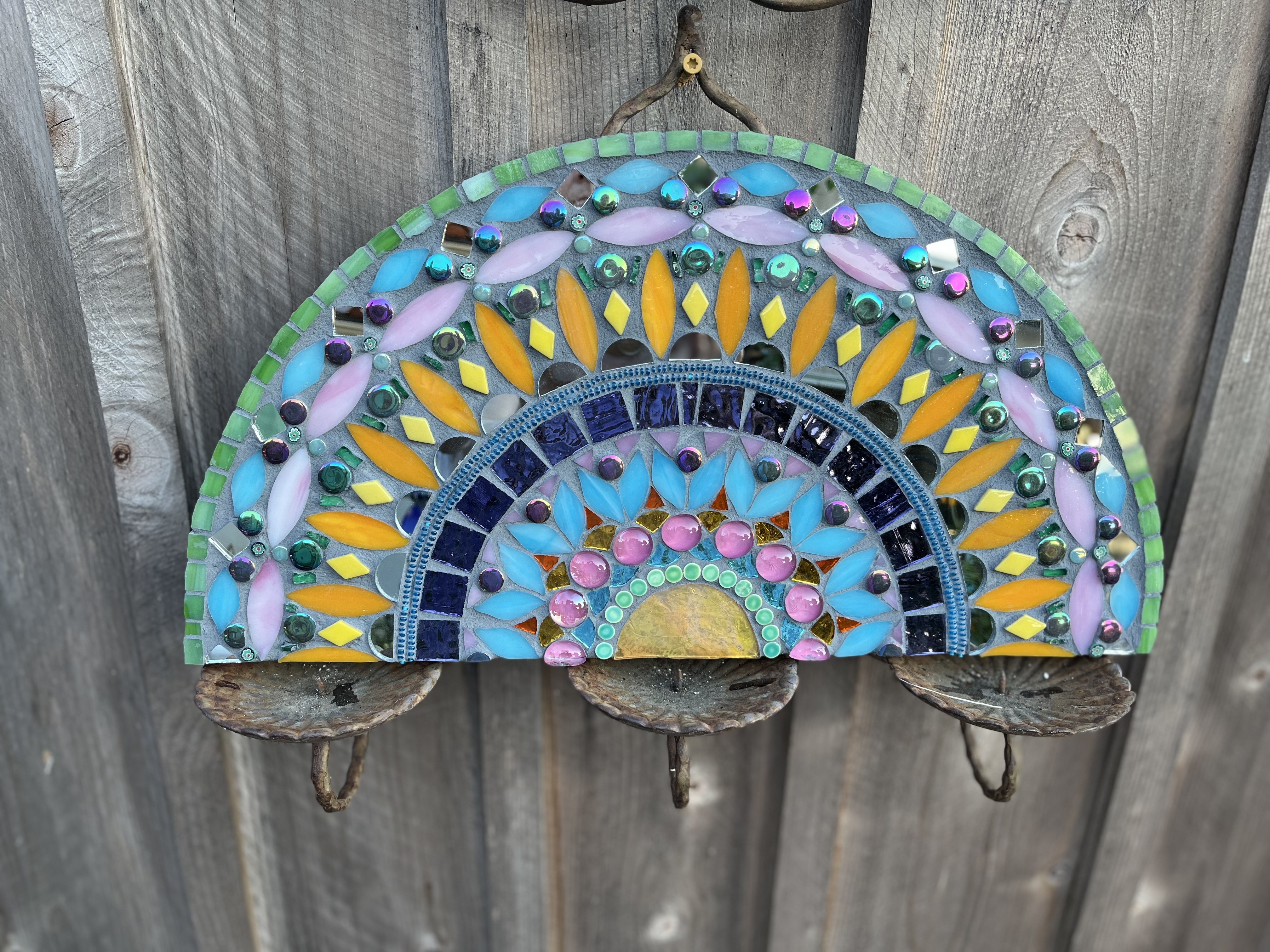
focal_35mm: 26
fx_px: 954
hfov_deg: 67.3
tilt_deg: -23.6
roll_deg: -1.7
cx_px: 635
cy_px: 476
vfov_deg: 53.1
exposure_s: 1/219
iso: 40
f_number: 1.6
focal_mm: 5.1
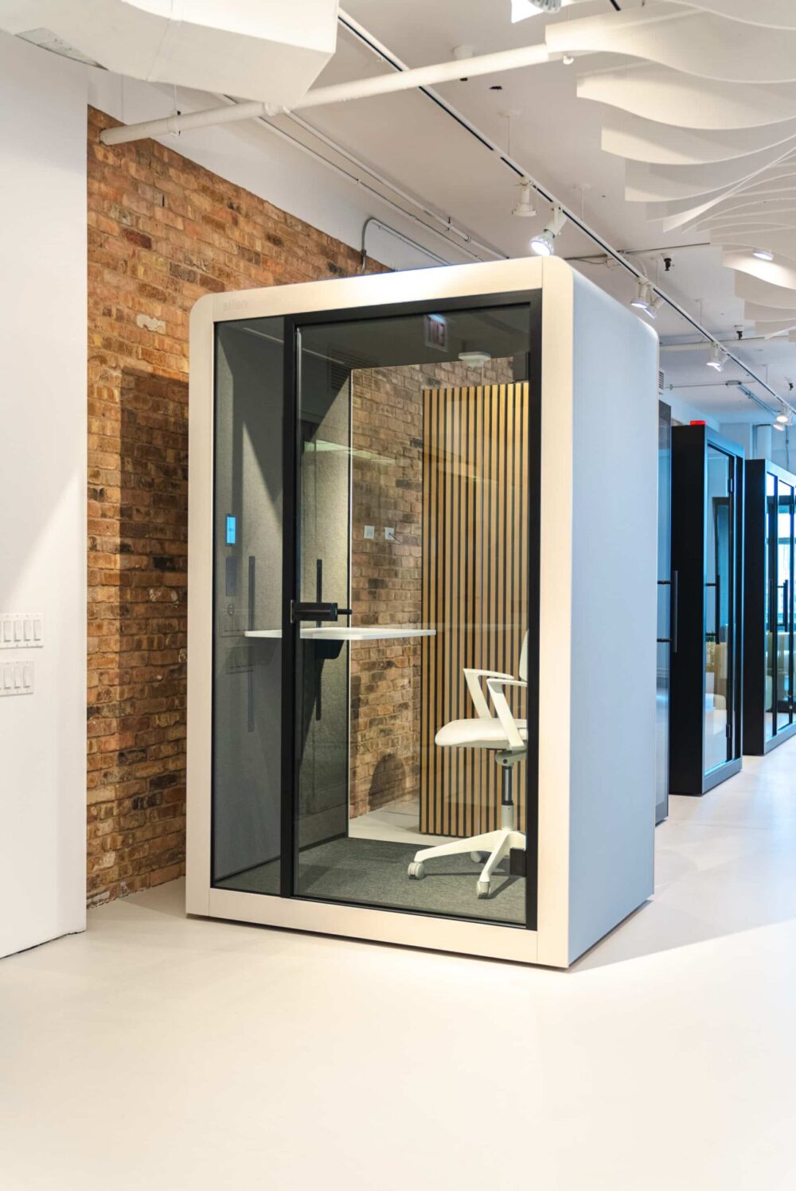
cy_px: 596
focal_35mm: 37
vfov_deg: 51.9
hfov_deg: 36.0
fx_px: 1225
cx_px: 398
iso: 400
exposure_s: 1/200
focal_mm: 37
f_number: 2.8
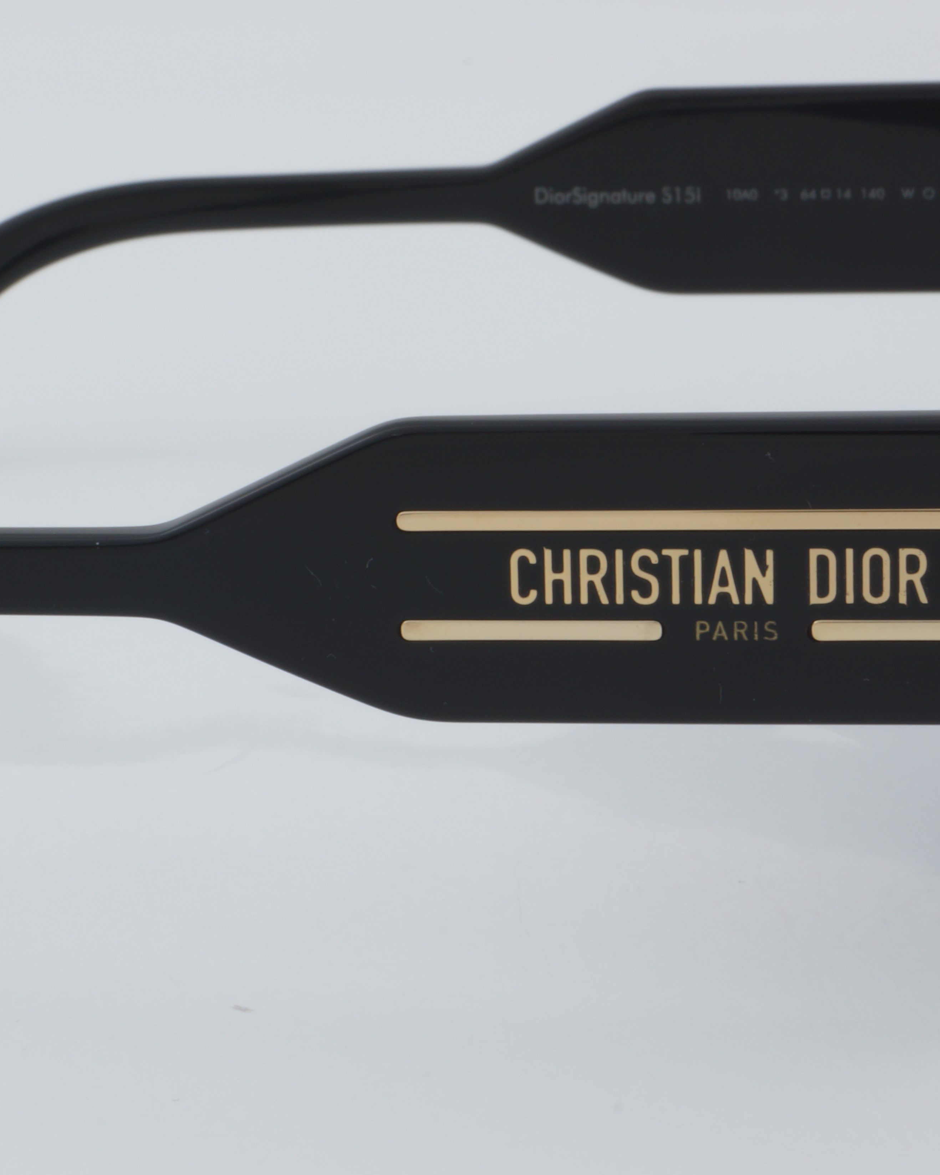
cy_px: 484
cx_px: 282
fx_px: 4451
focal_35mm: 128
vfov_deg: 15.0
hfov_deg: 12.0
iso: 100
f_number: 29
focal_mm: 50
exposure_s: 1/4
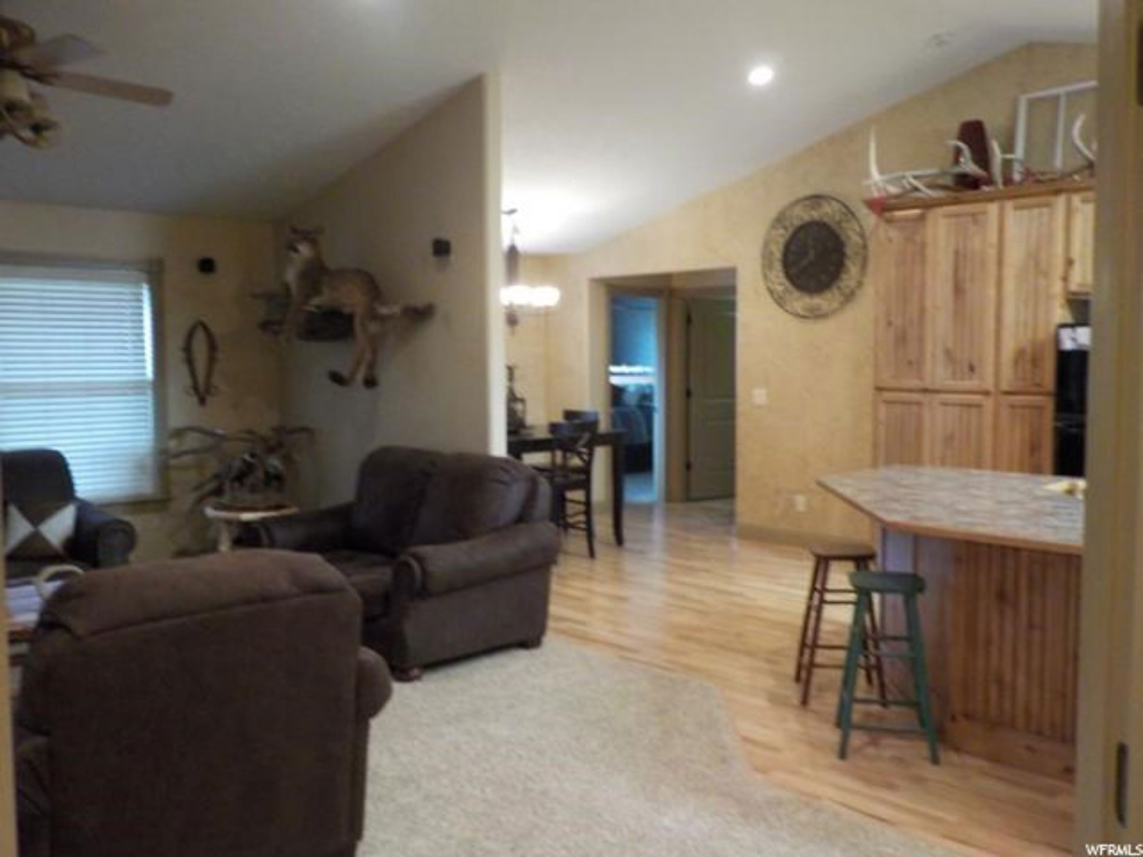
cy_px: 428
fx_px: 991
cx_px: 572
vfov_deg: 46.8
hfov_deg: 60.0
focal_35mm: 30
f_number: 3.3
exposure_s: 1/15
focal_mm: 4.1
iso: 400
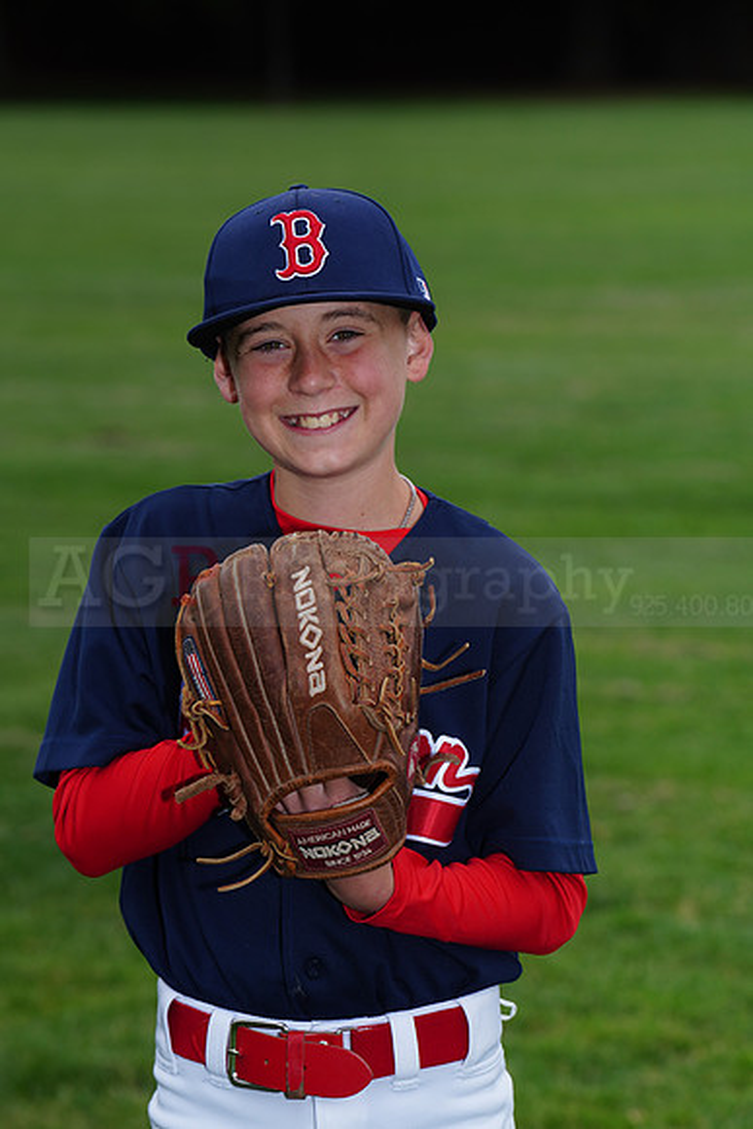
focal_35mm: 200
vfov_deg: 10.3
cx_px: 376
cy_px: 564
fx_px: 6271
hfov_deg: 6.9
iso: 200
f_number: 9
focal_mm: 200
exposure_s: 1/200
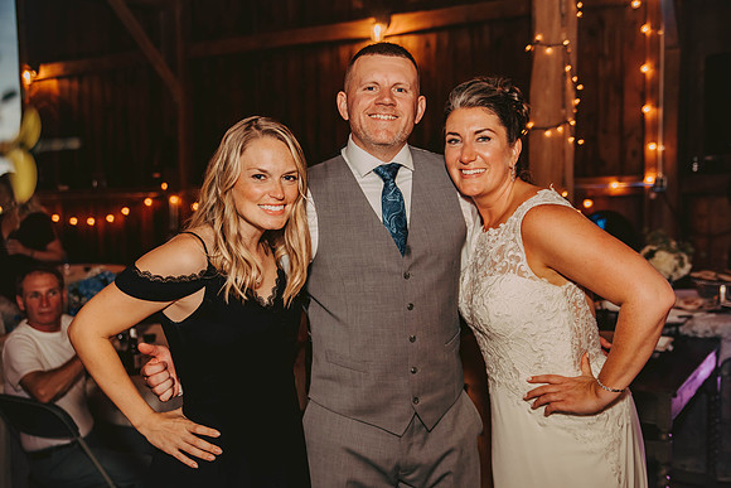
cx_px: 366
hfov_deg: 44.5
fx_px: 894
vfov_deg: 30.5
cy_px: 244
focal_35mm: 44
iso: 800
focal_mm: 44
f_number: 2.8
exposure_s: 1/200
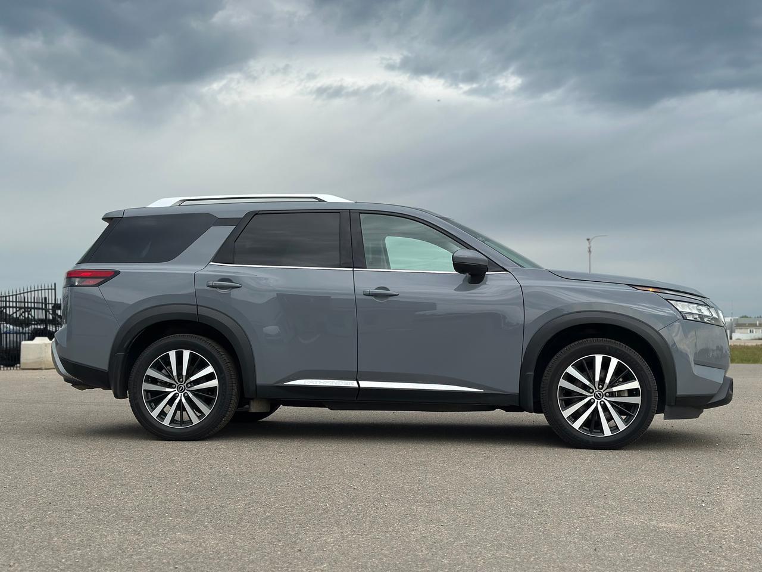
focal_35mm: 48
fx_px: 1057
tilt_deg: +1.1
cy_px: 286
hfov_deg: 39.7
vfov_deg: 30.3
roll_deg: +0.0
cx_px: 381
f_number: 1.78
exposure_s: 1/3257
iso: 80
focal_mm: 6.86
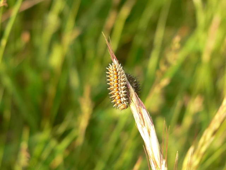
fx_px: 490
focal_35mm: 75
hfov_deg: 26.0
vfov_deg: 19.6
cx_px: 113
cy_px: 85
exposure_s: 1/160
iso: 100
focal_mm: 12.5
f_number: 3.7
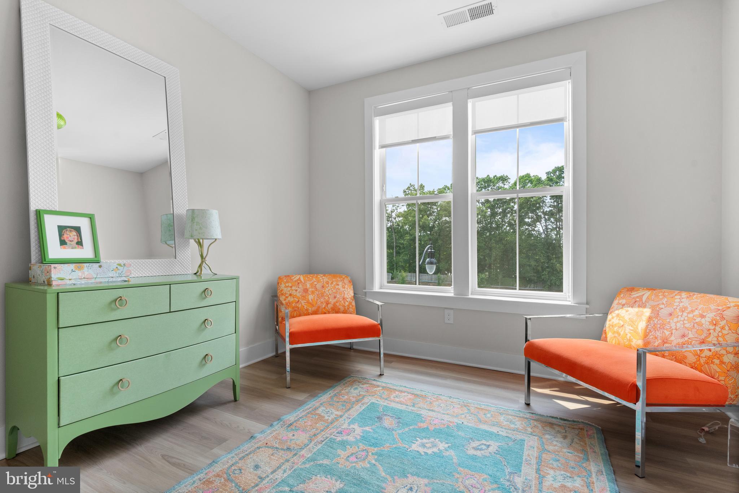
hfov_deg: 96.7
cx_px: 370
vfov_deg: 73.7
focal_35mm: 16
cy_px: 246
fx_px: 328
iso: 500
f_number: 8
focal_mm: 16
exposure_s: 1/25
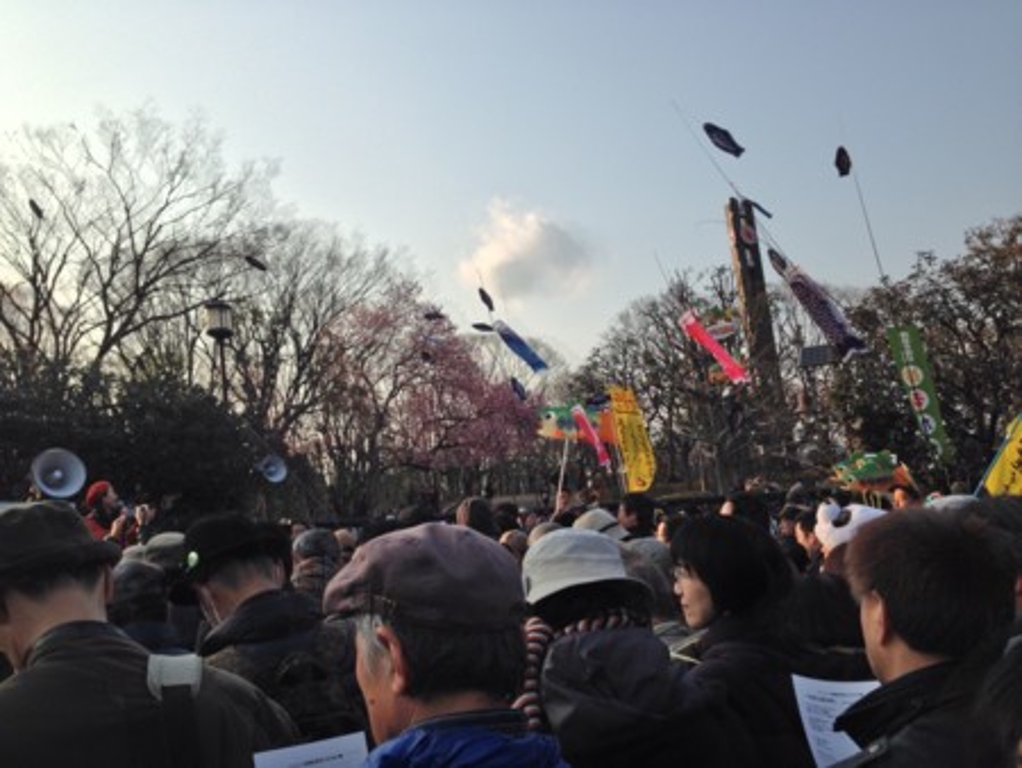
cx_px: 511
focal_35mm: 33
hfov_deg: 55.3
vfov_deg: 43.0
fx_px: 975
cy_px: 384
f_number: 2.4
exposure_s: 1/1178
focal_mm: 4.12
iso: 50
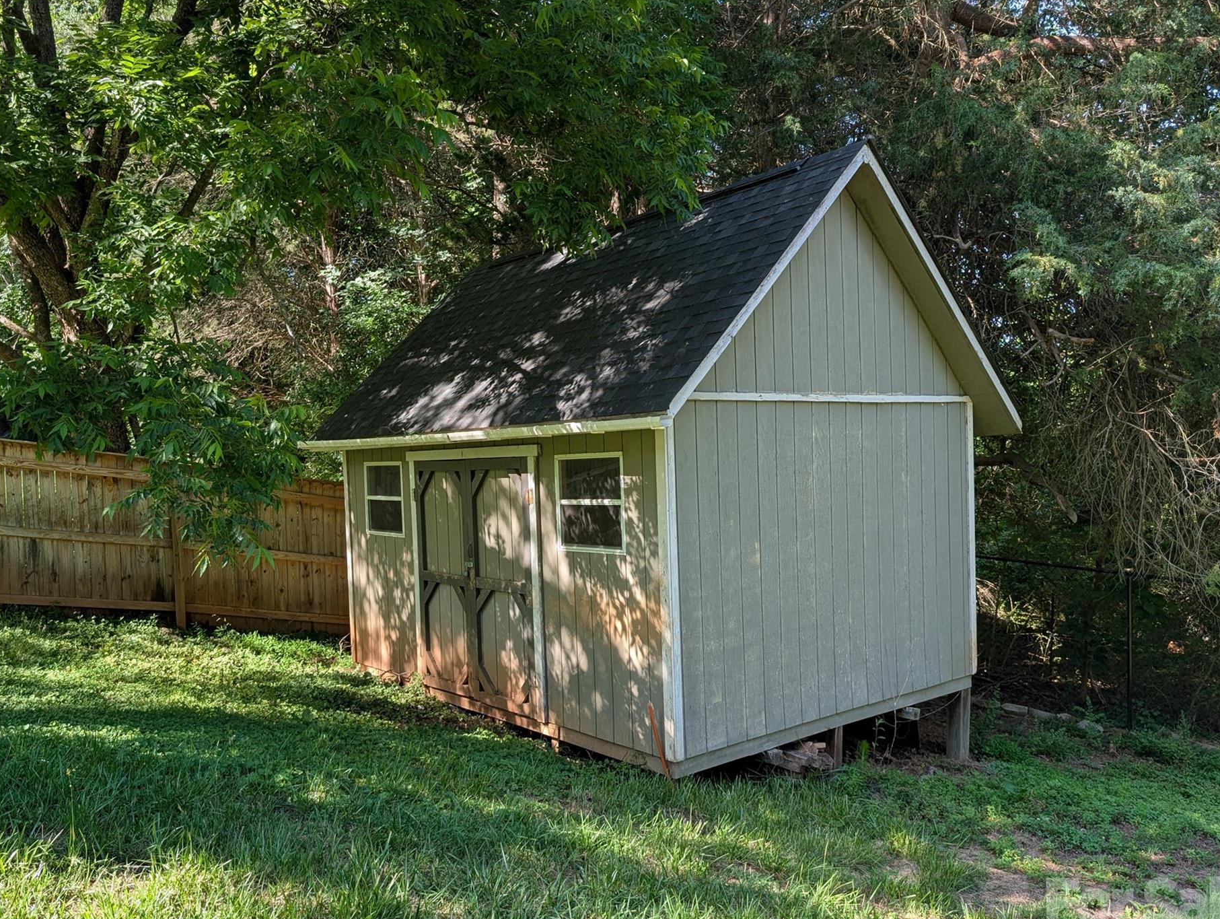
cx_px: 573
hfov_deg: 65.2
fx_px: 953
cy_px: 493
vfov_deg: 51.4
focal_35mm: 27
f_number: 1.68
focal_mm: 6.9
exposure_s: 1/161
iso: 25
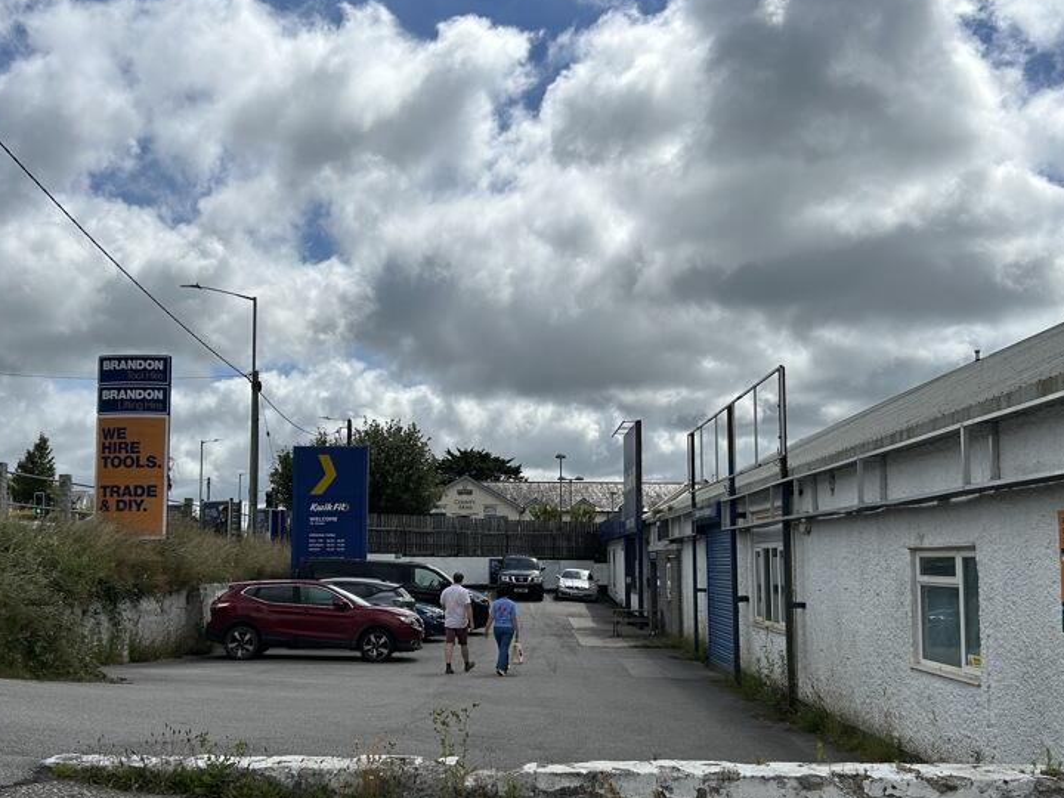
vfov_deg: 38.6
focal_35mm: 37
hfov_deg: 50.1
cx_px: 505
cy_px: 451
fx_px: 1137
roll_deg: +0.3
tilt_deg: +5.6
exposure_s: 1/11364
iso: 50
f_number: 1.5
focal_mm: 5.7
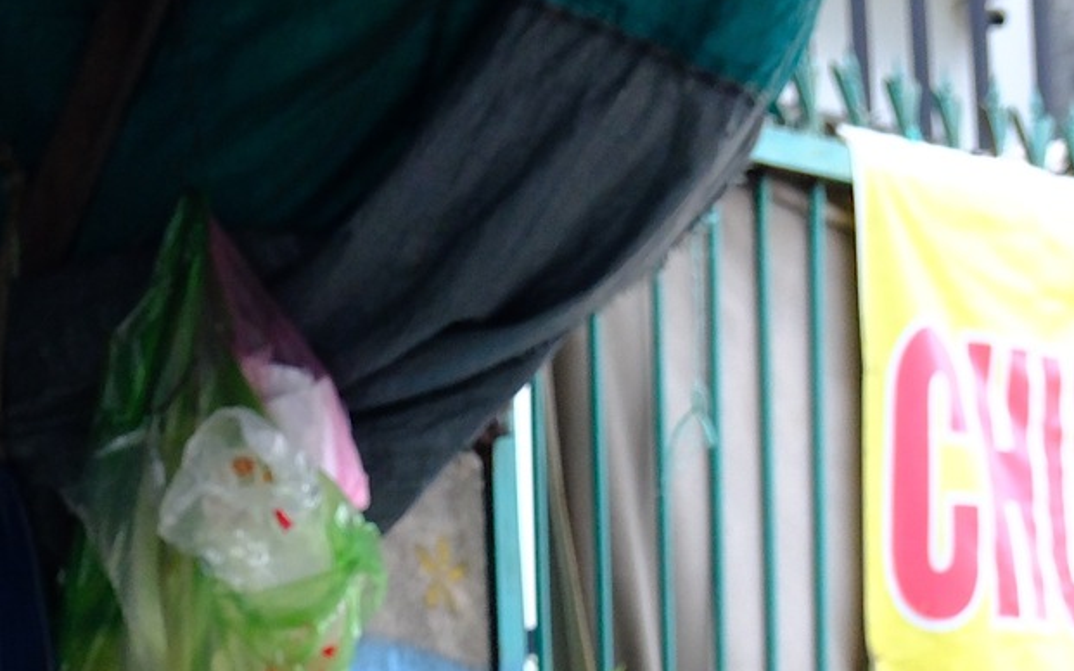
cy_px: 1237
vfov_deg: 9.8
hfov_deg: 15.4
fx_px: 3688
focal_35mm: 126
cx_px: -498
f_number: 5.6
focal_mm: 20.2
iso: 800
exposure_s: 1/100
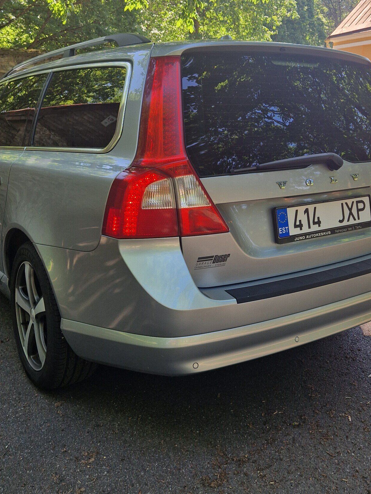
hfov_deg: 39.6
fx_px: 514
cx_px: 215
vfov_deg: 51.1
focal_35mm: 36
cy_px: 202
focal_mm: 5.4
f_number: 1.8
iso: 50
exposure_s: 1/230
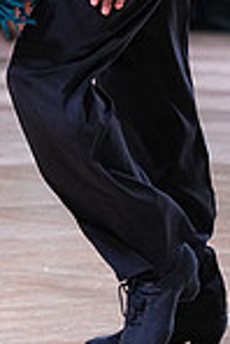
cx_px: -50
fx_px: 3662
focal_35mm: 383
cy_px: -151
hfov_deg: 3.6
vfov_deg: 5.3
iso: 2500
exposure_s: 1/400
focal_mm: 98
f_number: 4
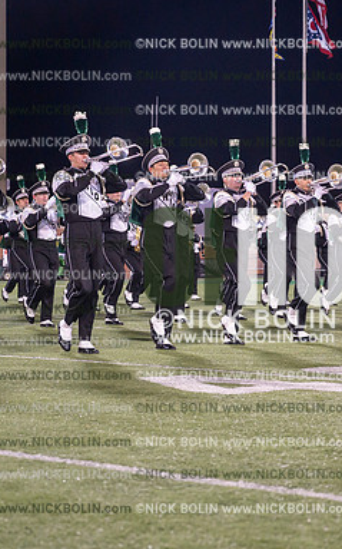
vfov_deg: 19.3
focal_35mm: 108
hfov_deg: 12.1
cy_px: 275
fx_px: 1612
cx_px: 245
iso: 3200
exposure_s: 1/640
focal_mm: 70
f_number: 4
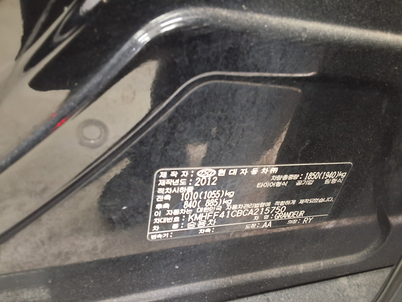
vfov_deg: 46.8
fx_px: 348
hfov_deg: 59.9
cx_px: 213
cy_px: 161
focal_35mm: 30
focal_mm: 2.91
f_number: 1.9
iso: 320
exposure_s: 1/24
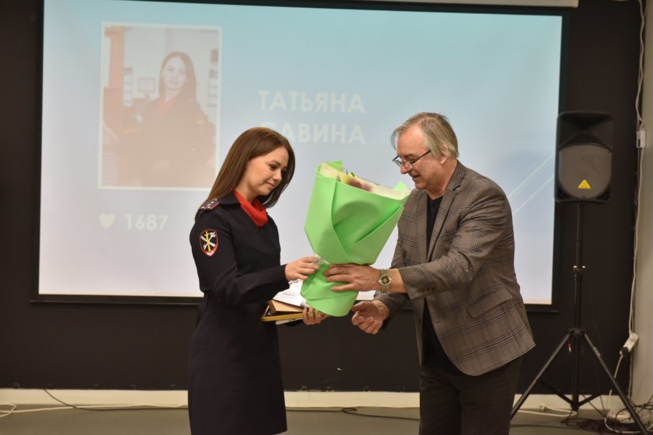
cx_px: 326
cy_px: 218
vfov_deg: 19.5
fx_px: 1270
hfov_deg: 28.8
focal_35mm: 70
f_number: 6.3
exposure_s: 1/125
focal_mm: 70
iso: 1000
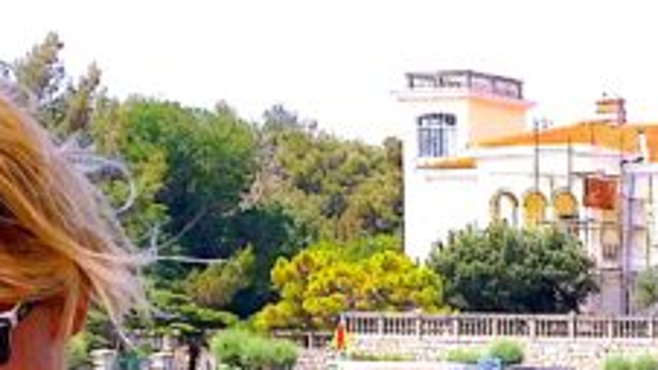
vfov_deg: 7.2
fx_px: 2843
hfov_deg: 11.9
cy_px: 658
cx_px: 1299
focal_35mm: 163
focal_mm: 4.12
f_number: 2.4
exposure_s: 1/1106
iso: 50
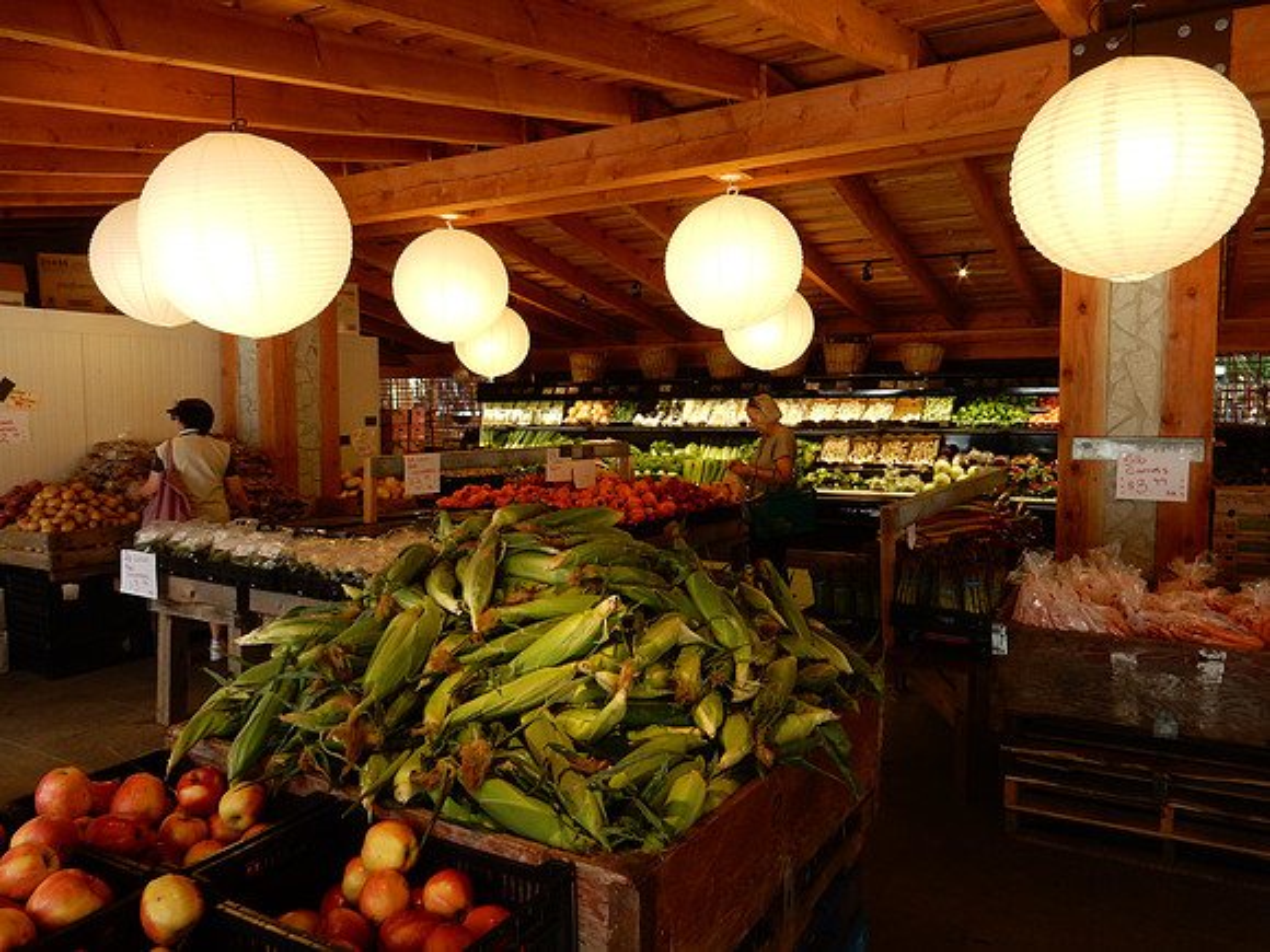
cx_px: 635
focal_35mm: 25
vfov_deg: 54.9
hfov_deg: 69.4
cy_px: 476
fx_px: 917
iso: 125
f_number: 4
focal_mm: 4.5
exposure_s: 1/30
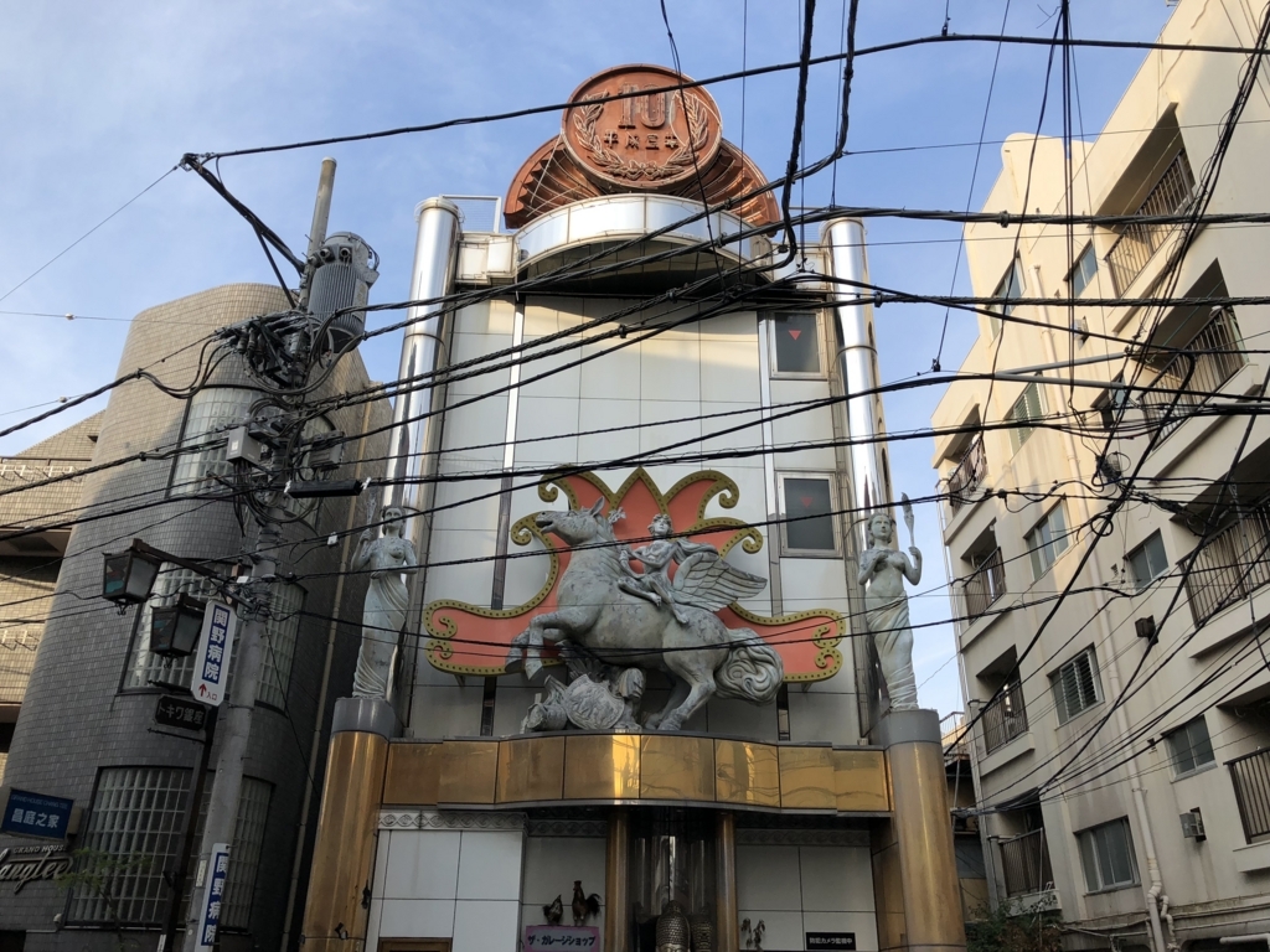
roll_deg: +0.0
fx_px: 1027
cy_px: 476
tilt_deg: +29.4
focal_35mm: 28
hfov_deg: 63.4
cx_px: 635
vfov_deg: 49.7
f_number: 1.8
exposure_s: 1/823
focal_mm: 4
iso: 20
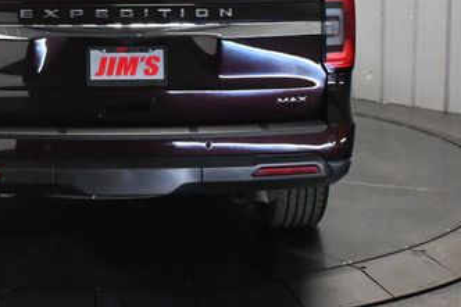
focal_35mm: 79
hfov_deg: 25.2
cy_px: 15
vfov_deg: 16.9
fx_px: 1017
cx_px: 117
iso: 9000
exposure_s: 1/60
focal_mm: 27.5
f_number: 4.5
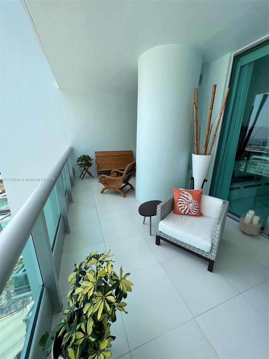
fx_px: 135
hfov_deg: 89.9
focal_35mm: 13
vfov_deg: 106.2
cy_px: 180
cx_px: 134
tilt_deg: -16.5
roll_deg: -1.1
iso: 32
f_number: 1.8
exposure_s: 1/612
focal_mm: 1.57
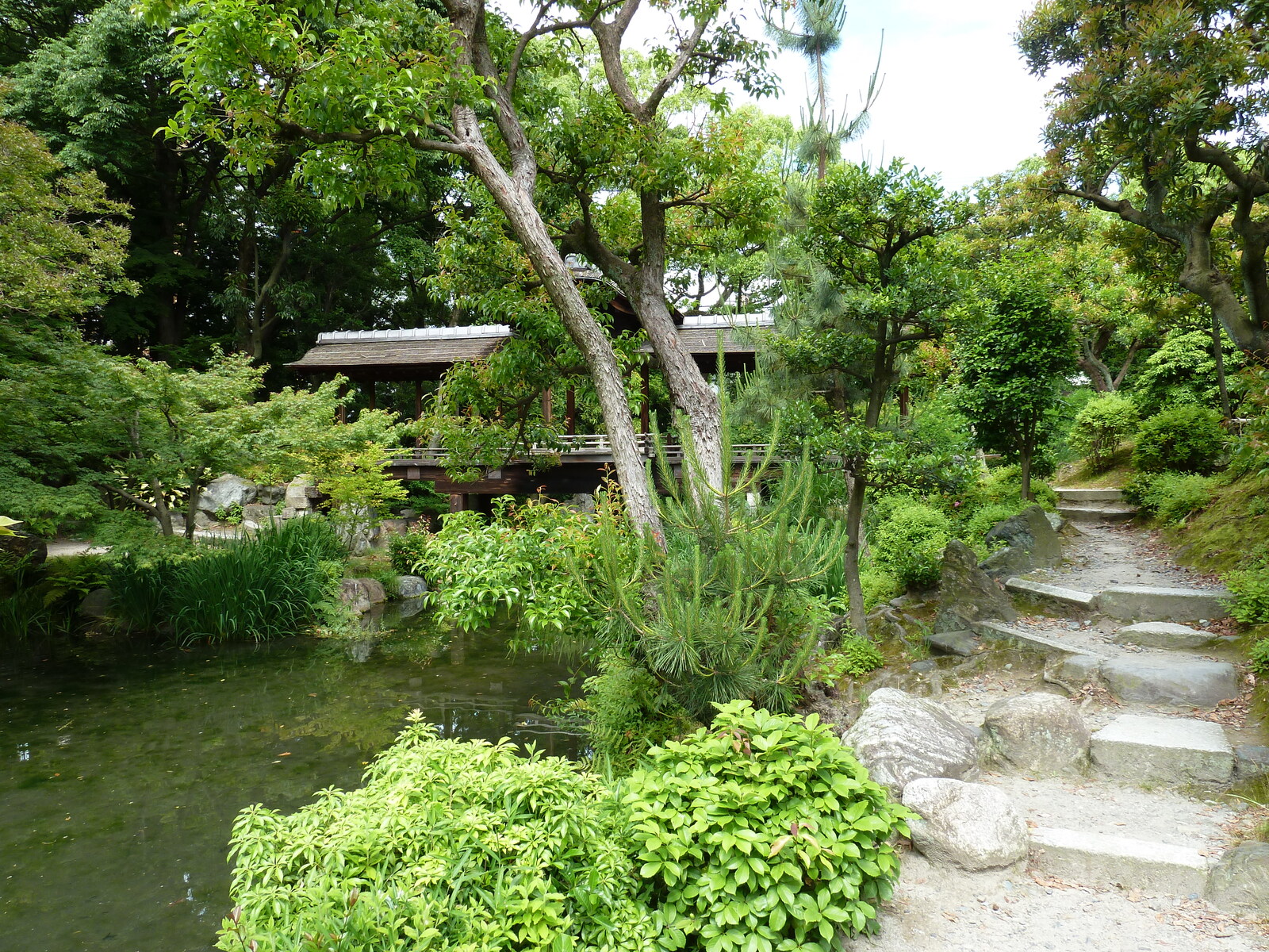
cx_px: 634
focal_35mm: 25
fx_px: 916
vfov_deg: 54.9
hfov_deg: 69.4
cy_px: 476
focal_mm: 4.1
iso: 80
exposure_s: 1/125
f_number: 4
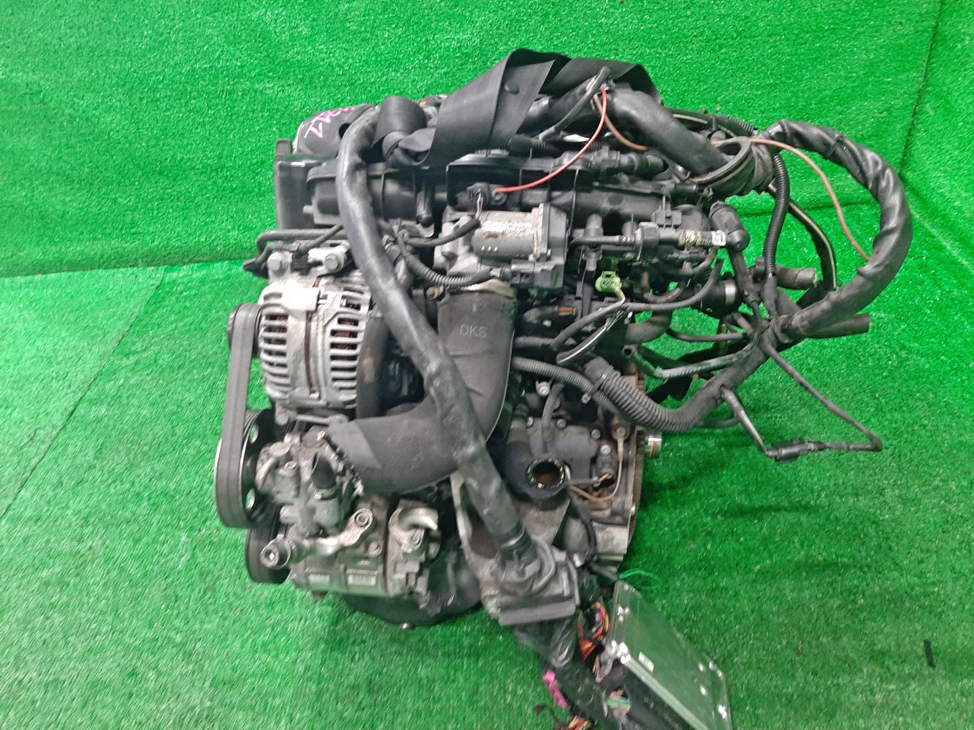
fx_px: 732
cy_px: 365
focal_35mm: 26
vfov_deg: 53.1
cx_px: 487
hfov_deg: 67.3
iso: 203
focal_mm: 3.93
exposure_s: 1/33
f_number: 1.7
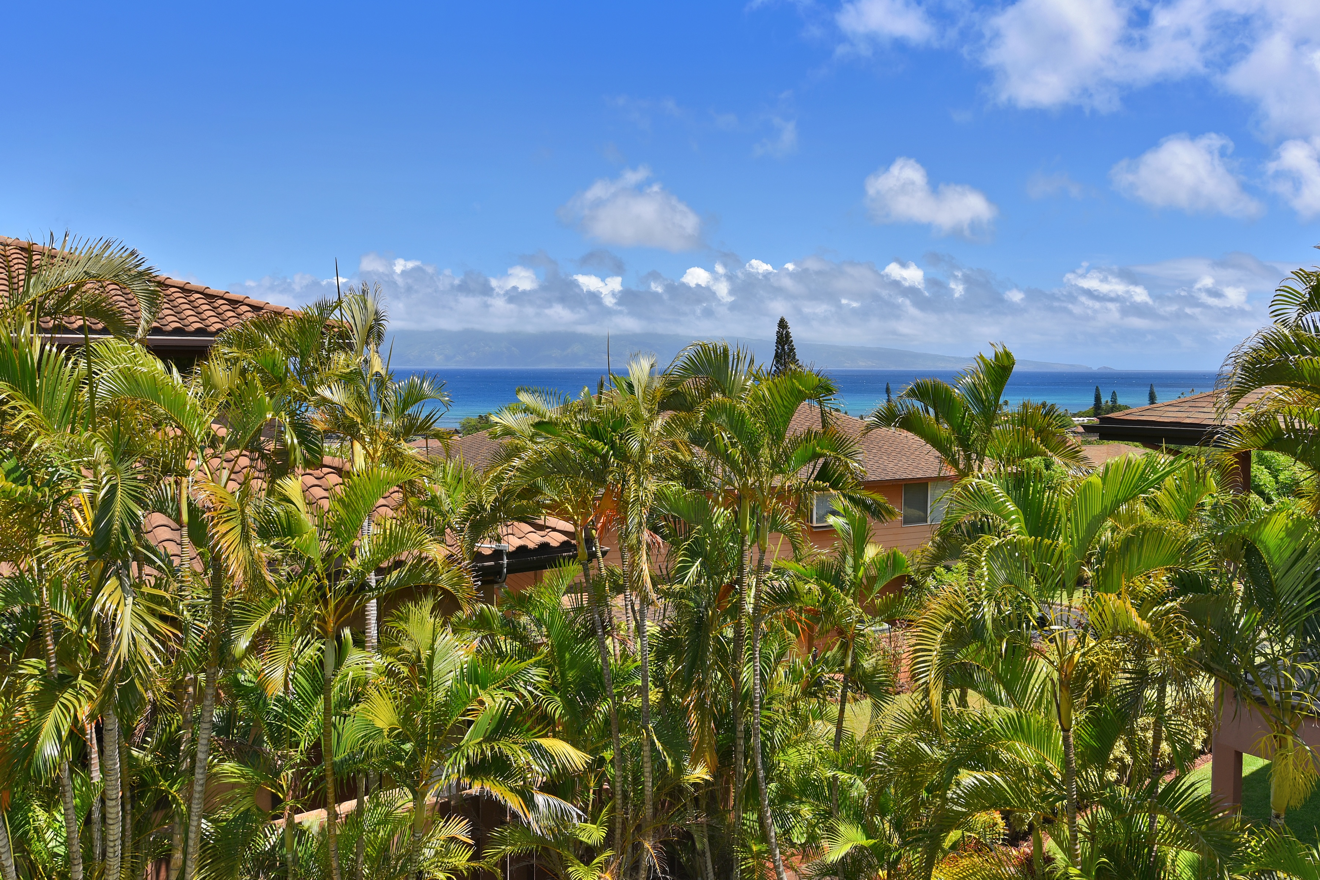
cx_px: 660
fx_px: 880
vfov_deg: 53.1
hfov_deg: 73.7
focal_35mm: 24
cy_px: 440
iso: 100
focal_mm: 24
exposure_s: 1/200
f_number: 10
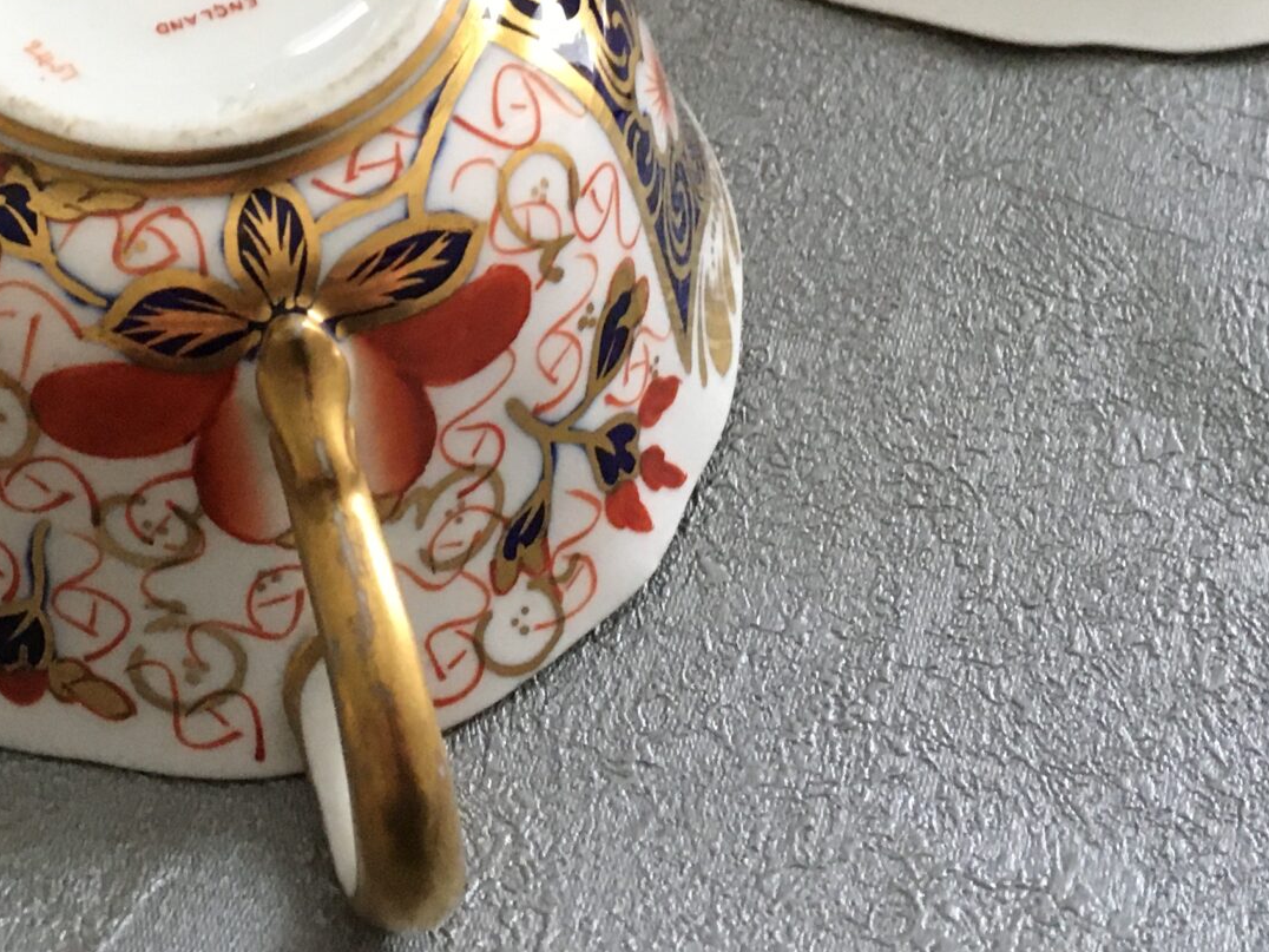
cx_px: 314
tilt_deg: -45.9
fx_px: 2529
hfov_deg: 27.8
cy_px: -104
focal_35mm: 69
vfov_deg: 20.3
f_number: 2.2
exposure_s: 1/33
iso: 250
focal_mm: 4.15
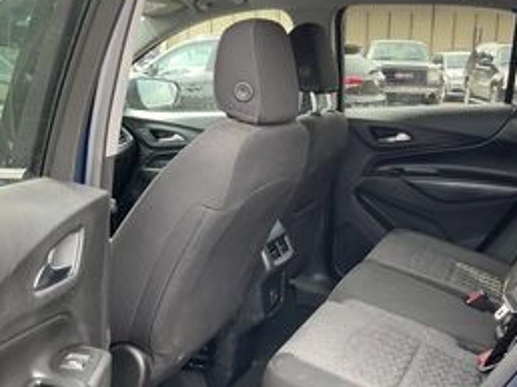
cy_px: 241
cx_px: 315
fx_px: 671
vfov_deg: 32.0
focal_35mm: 45
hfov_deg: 41.9
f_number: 1.8
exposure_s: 1/122
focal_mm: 3
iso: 40
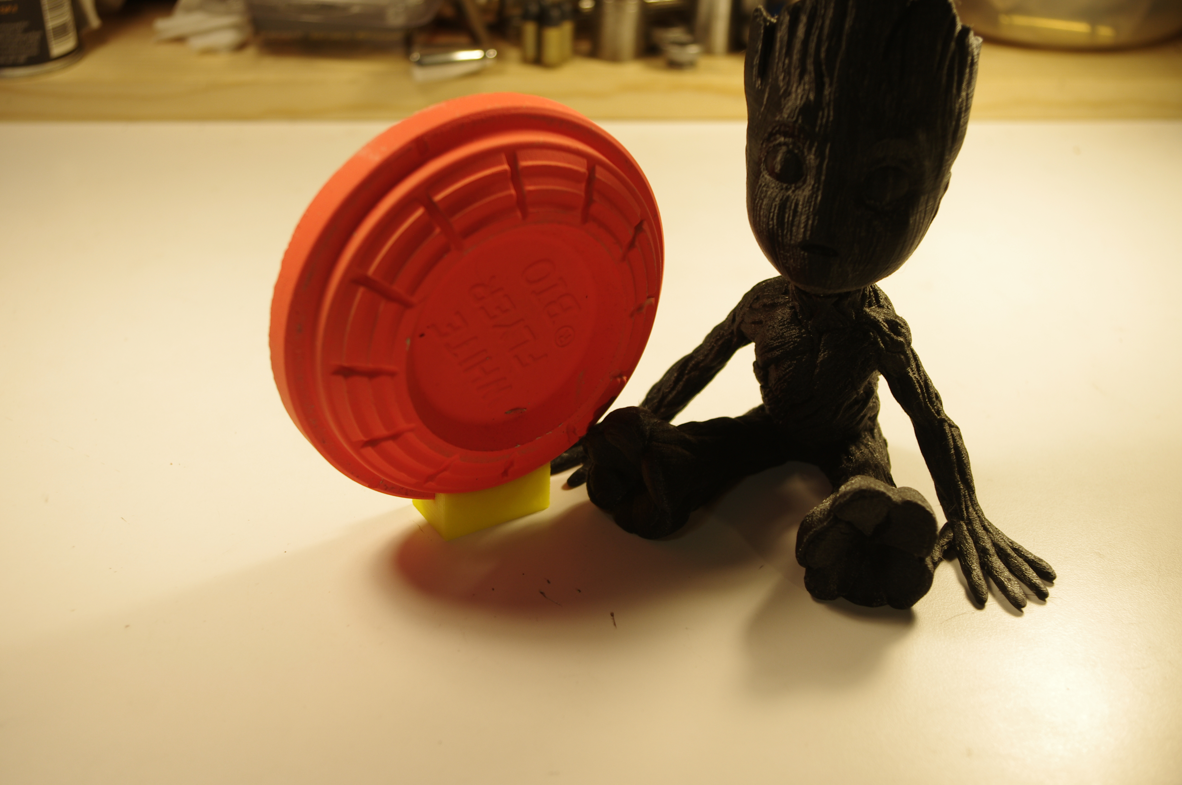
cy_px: 392
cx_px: 591
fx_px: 1508
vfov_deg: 29.2
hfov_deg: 42.8
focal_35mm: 46
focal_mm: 30.63
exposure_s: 1/80
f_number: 5
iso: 200
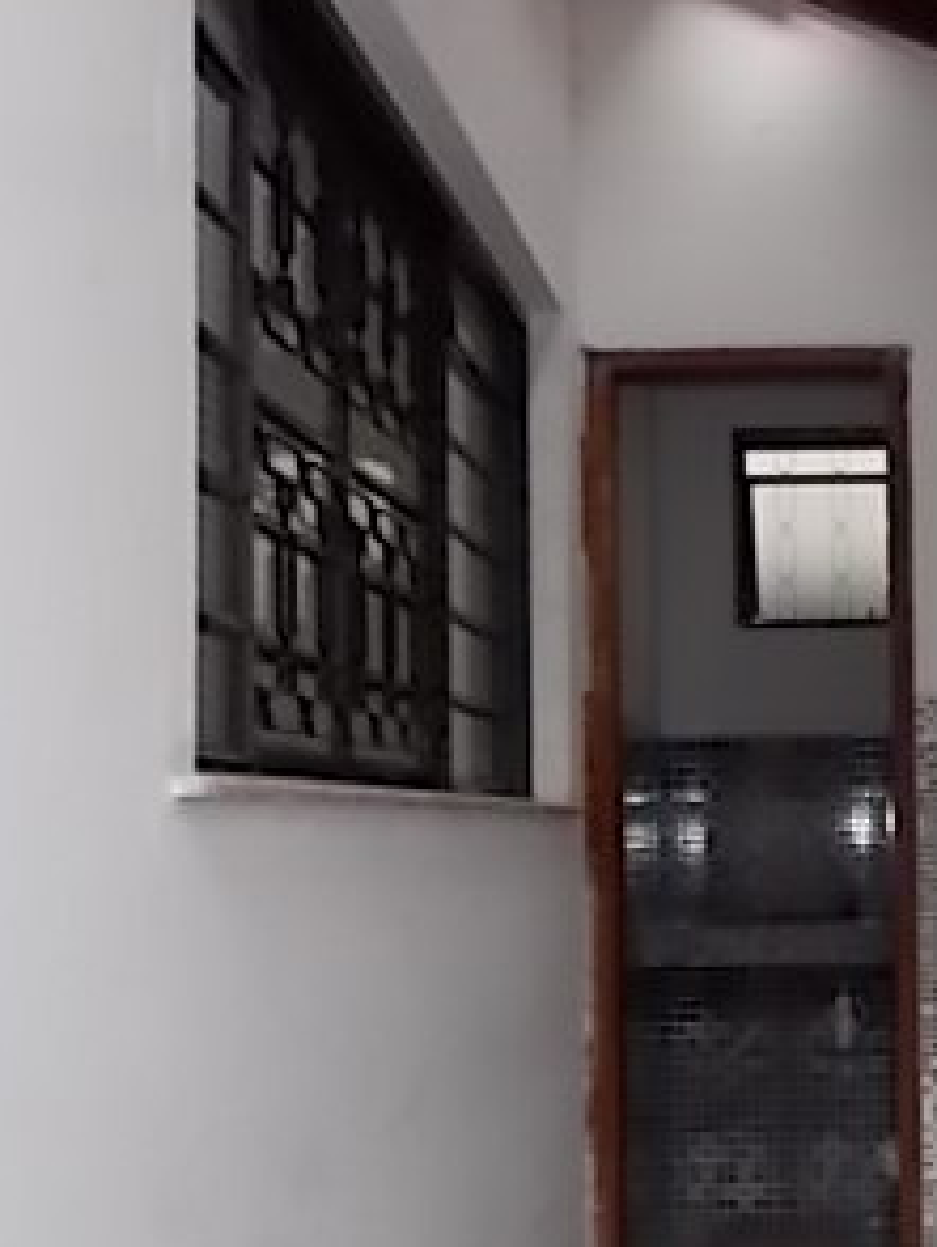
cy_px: 759
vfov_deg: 38.0
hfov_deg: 27.7
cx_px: 899
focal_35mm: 50
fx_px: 1802
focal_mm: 4
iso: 250
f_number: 3.1
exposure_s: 1/30
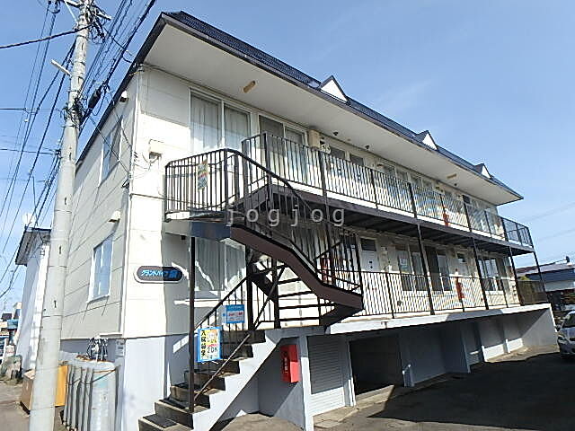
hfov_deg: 79.0
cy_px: 216
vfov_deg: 63.4
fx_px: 349
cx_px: 288
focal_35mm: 21
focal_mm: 3.7
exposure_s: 1/500
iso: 125
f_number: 6
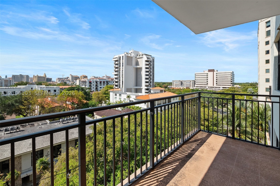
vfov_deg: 77.3
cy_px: 93
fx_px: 117
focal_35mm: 15
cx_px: 140
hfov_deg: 100.4
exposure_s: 1/640
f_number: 8
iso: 200
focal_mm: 10
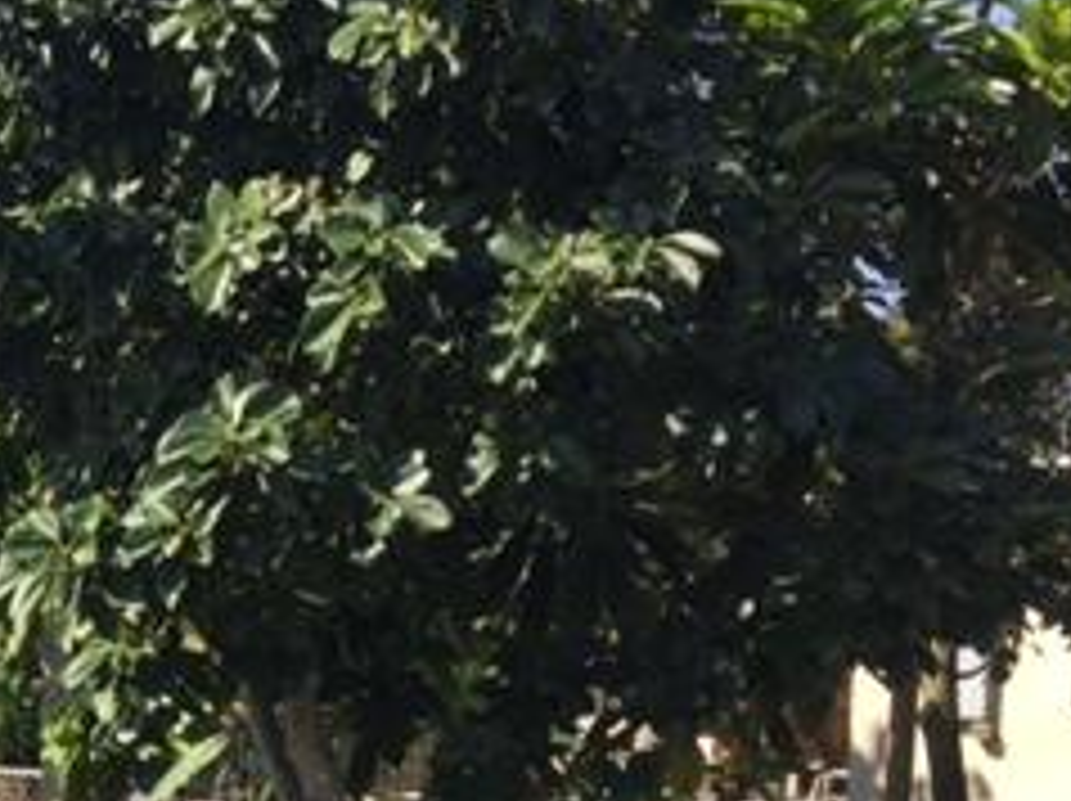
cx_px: -315
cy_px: 846
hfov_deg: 22.5
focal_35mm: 78
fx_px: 2411
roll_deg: -1.9
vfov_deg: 18.3
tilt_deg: -6.2
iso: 32
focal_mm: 4.15
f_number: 2.2
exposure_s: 1/1014
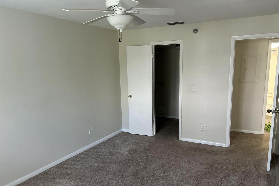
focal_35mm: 28
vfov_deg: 46.3
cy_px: 106
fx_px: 217
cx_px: 143
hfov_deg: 65.5
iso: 400
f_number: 1.5
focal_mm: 5.7
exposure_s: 1/60
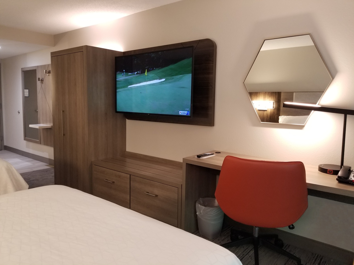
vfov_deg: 53.1
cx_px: 177
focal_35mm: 26
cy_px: 132
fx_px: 266
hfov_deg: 67.3
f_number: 1.7
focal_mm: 4.25
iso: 160
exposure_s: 1/30
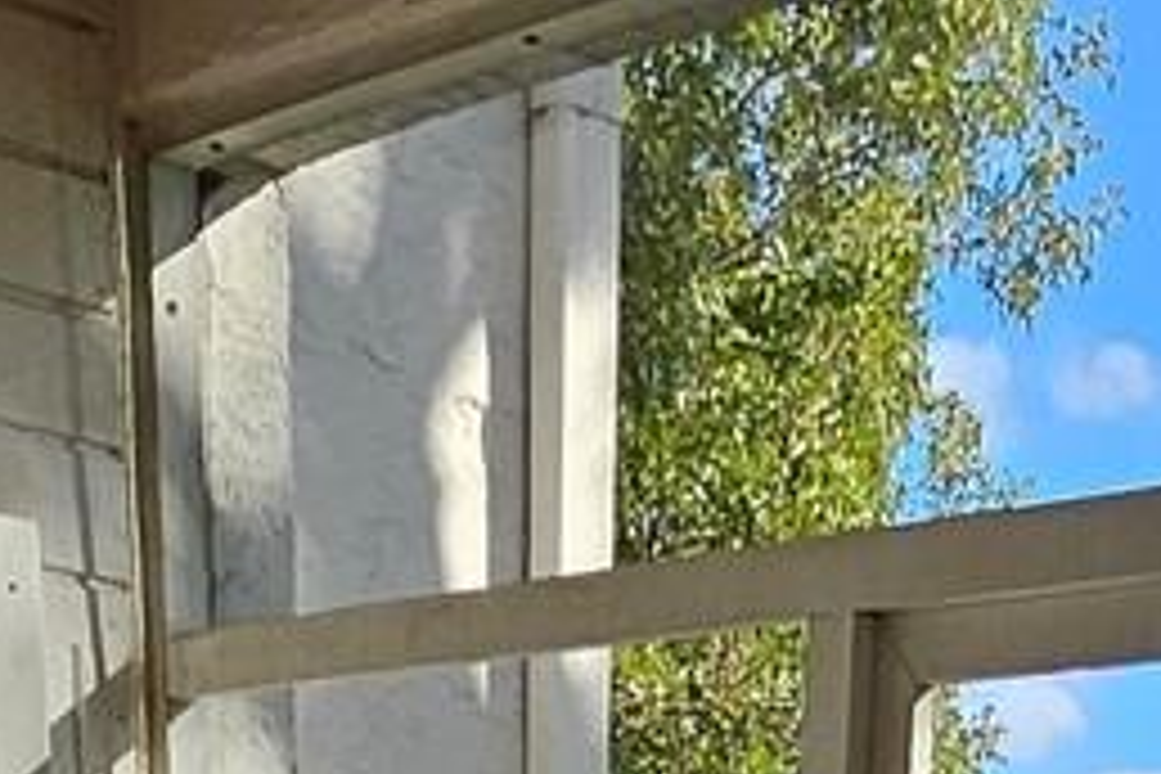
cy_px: 2552
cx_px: 765
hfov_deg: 24.1
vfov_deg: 10.0
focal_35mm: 84
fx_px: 2709
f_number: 2.2
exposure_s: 1/176
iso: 32
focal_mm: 1.74
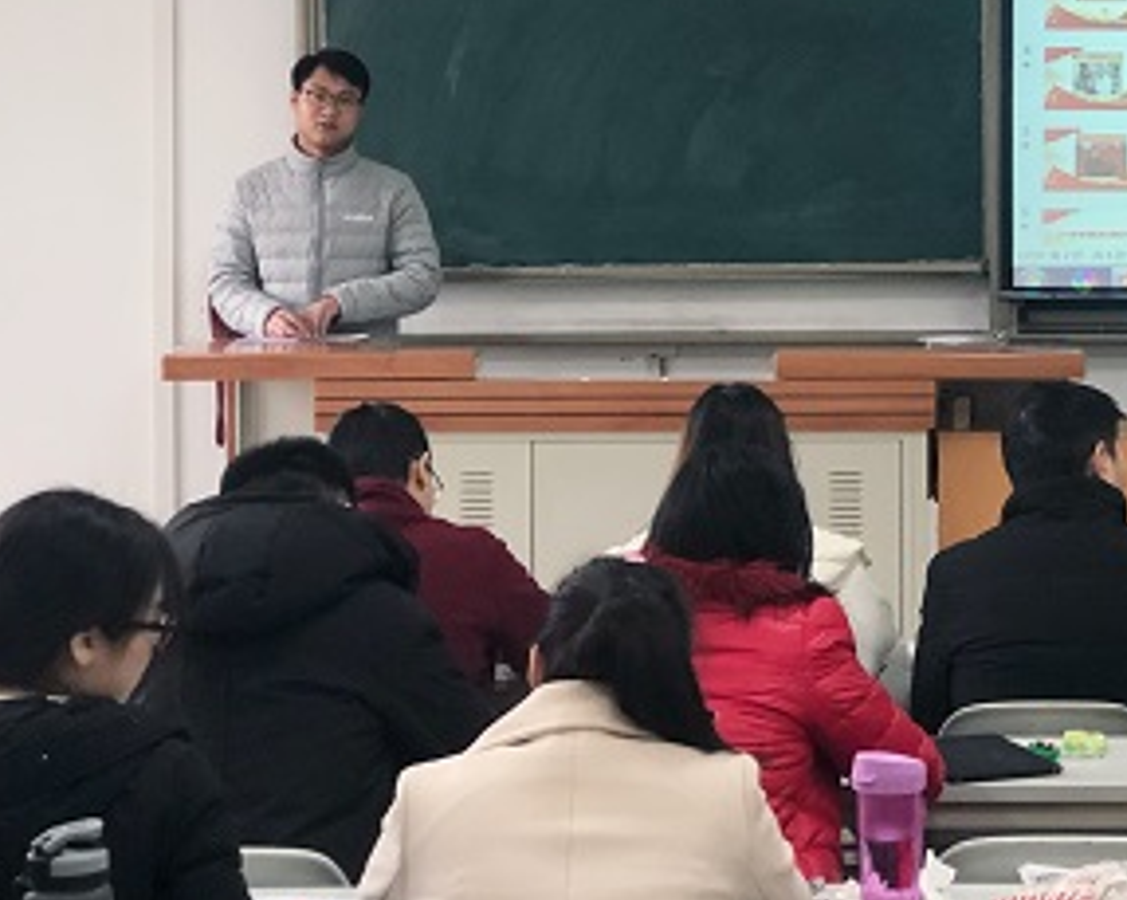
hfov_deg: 19.5
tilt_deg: -0.8
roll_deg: -0.6
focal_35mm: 97
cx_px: 942
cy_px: 179
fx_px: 3232
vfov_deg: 15.7
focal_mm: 6.6
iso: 125
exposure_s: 1/50
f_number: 2.8
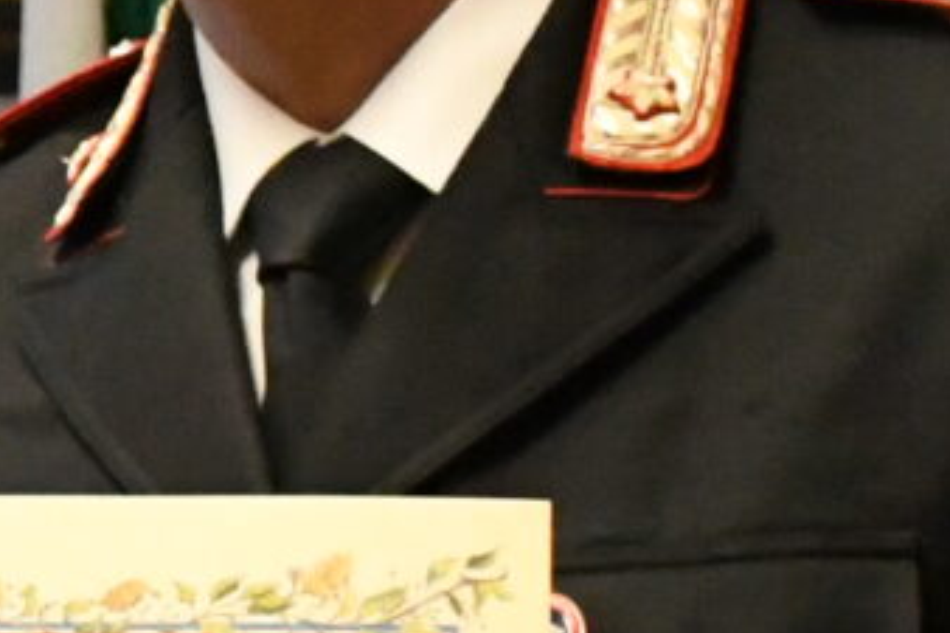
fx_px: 8994
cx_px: -562
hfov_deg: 6.0
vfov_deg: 4.0
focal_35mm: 341
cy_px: 249
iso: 10000
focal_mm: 30
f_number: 5
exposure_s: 1/320
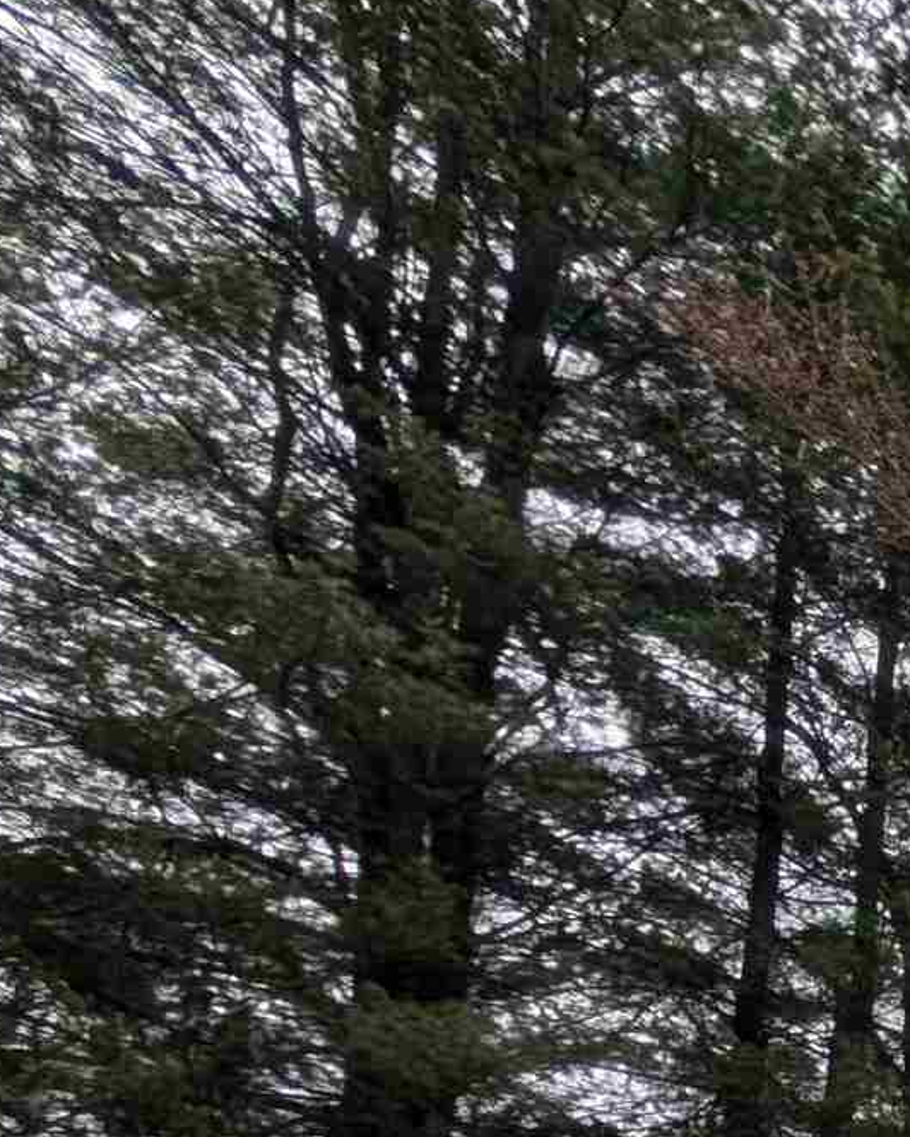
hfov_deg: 13.3
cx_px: 2427
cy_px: 1537
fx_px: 1818
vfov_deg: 27.8
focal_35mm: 54
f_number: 1.7
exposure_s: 1/1582
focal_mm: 2.02
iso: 54
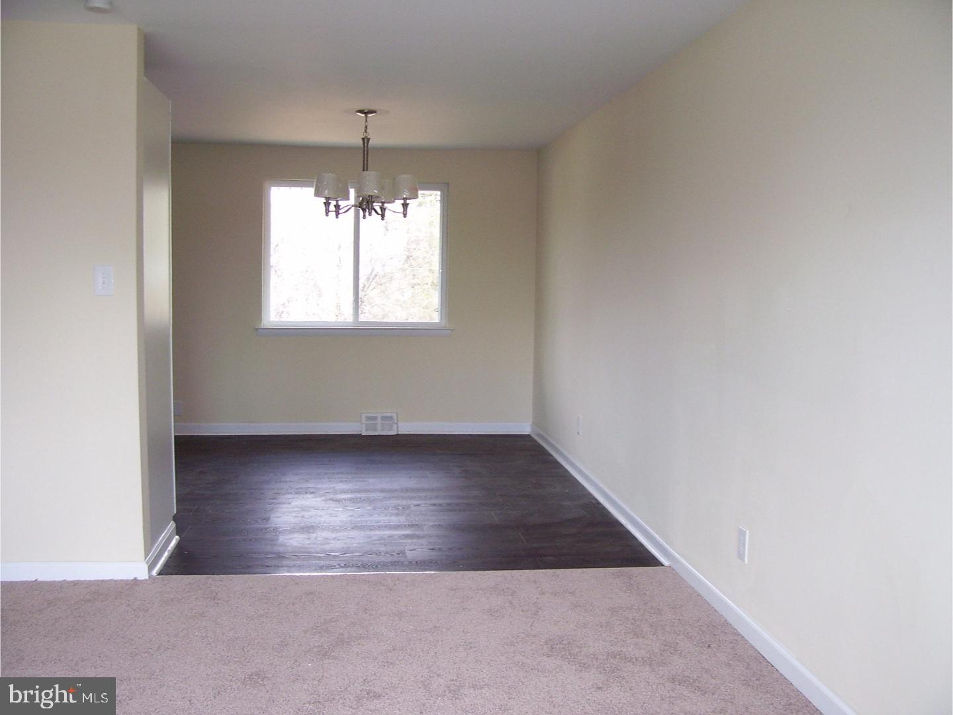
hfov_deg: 54.0
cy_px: 358
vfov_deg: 41.8
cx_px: 476
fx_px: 936
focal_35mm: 34
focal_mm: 5.6
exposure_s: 1/60
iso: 125
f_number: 2.7
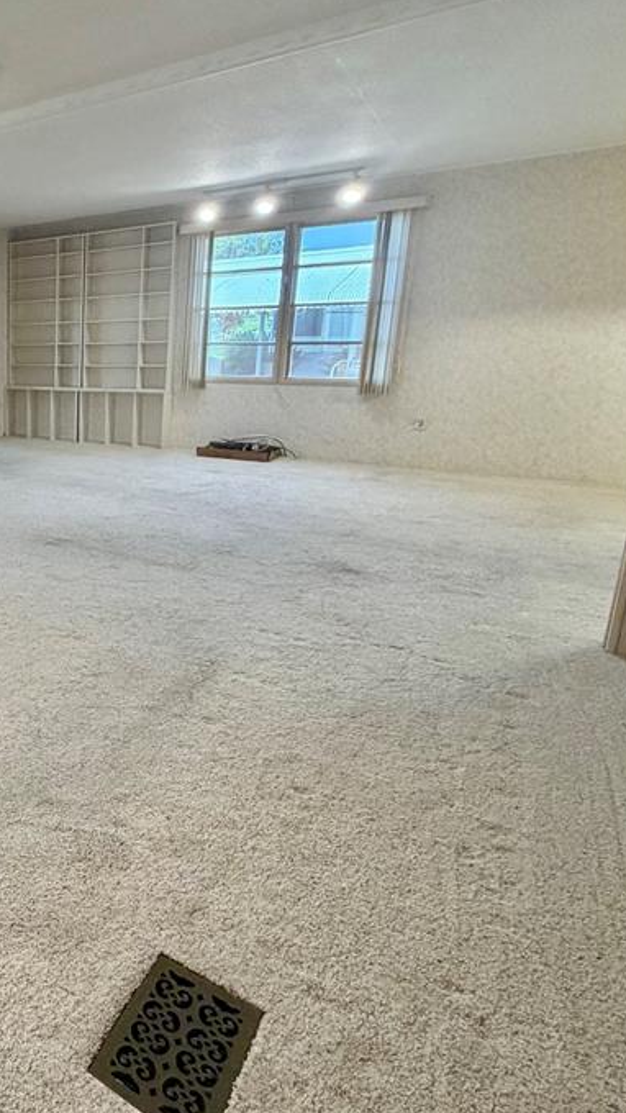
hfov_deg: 39.2
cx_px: -85
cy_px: 488
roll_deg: +2.1
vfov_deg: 78.4
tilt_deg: -13.0
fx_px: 679
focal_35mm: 23
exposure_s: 1/120
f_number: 2.2
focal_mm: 2.22
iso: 250
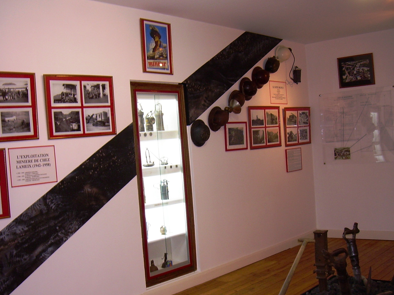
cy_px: 162
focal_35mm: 45
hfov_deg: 42.1
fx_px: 512
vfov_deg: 32.2
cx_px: 183
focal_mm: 6.3
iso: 50
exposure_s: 1/30
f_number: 2.8
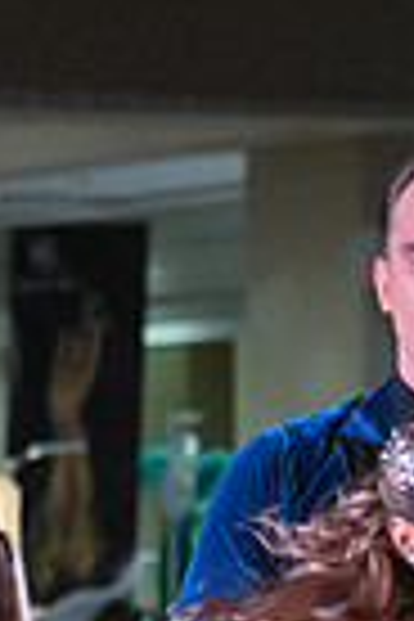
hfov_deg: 3.0
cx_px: 317
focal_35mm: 462
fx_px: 7969
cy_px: 968
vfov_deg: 4.4
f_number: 5.6
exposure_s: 1/400
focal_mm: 110
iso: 4000
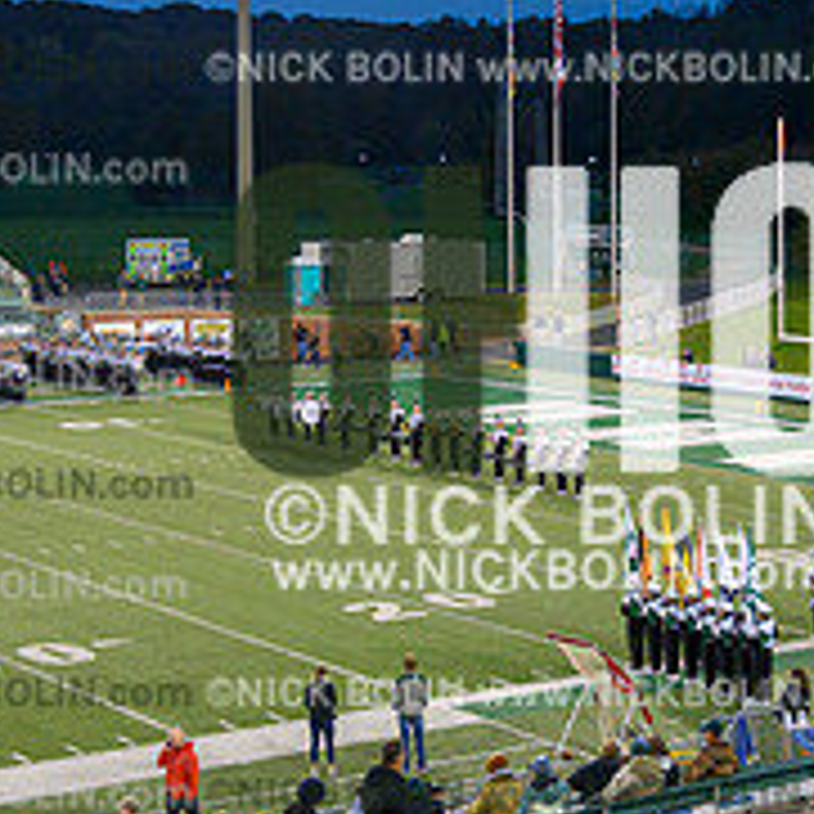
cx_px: 549
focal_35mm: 90
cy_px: 380
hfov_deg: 19.2
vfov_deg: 19.3
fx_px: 2394
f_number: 4
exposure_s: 1/400
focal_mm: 33
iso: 2000
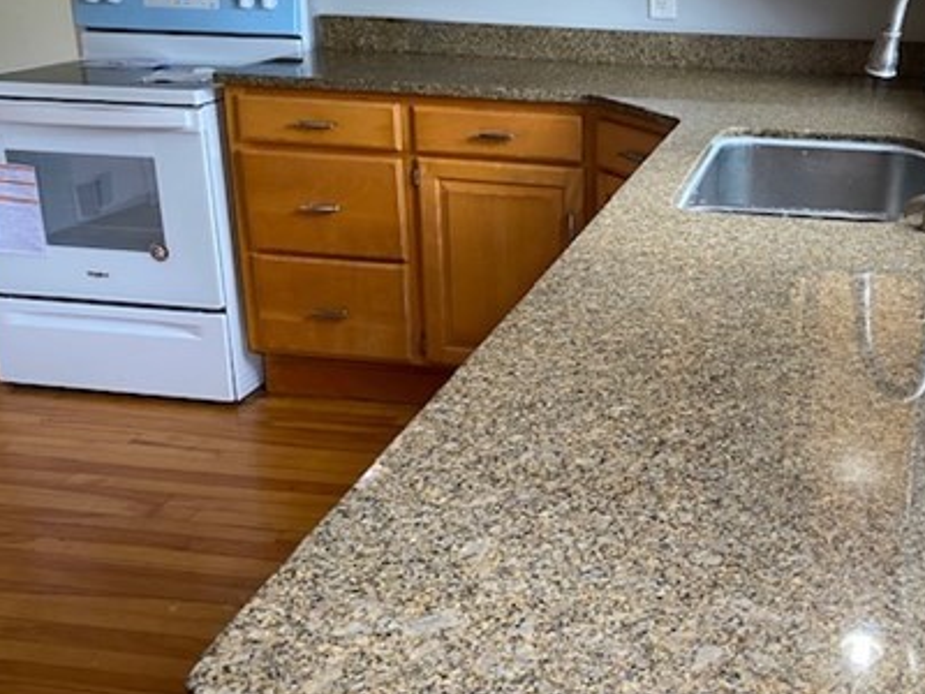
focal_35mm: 39
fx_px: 1042
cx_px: 673
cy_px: 285
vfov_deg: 36.7
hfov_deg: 46.4
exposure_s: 1/60
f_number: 1.8
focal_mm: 4.25
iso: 200
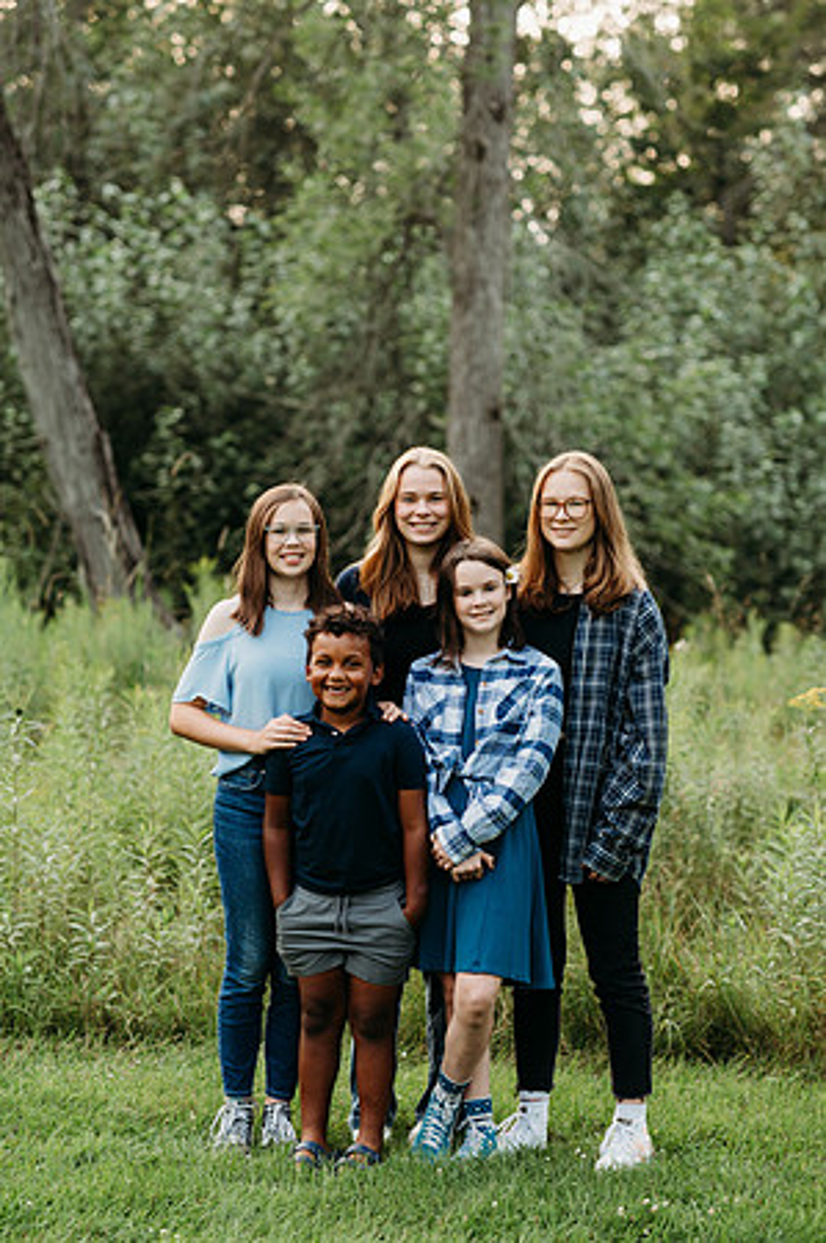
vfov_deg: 23.9
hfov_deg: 16.0
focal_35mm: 85
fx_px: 2932
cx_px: 413
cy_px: 622
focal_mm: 85
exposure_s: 1/320
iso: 400
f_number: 2.8
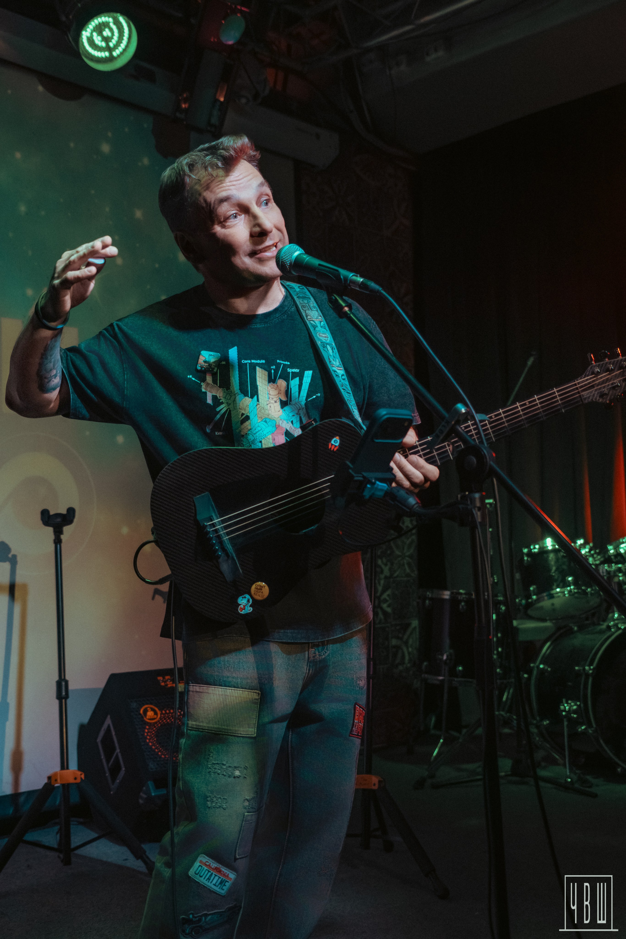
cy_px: 470
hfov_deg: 32.6
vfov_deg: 47.4
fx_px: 1069
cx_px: 313
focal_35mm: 41
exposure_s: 1/200
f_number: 4.5
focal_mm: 41
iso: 1600
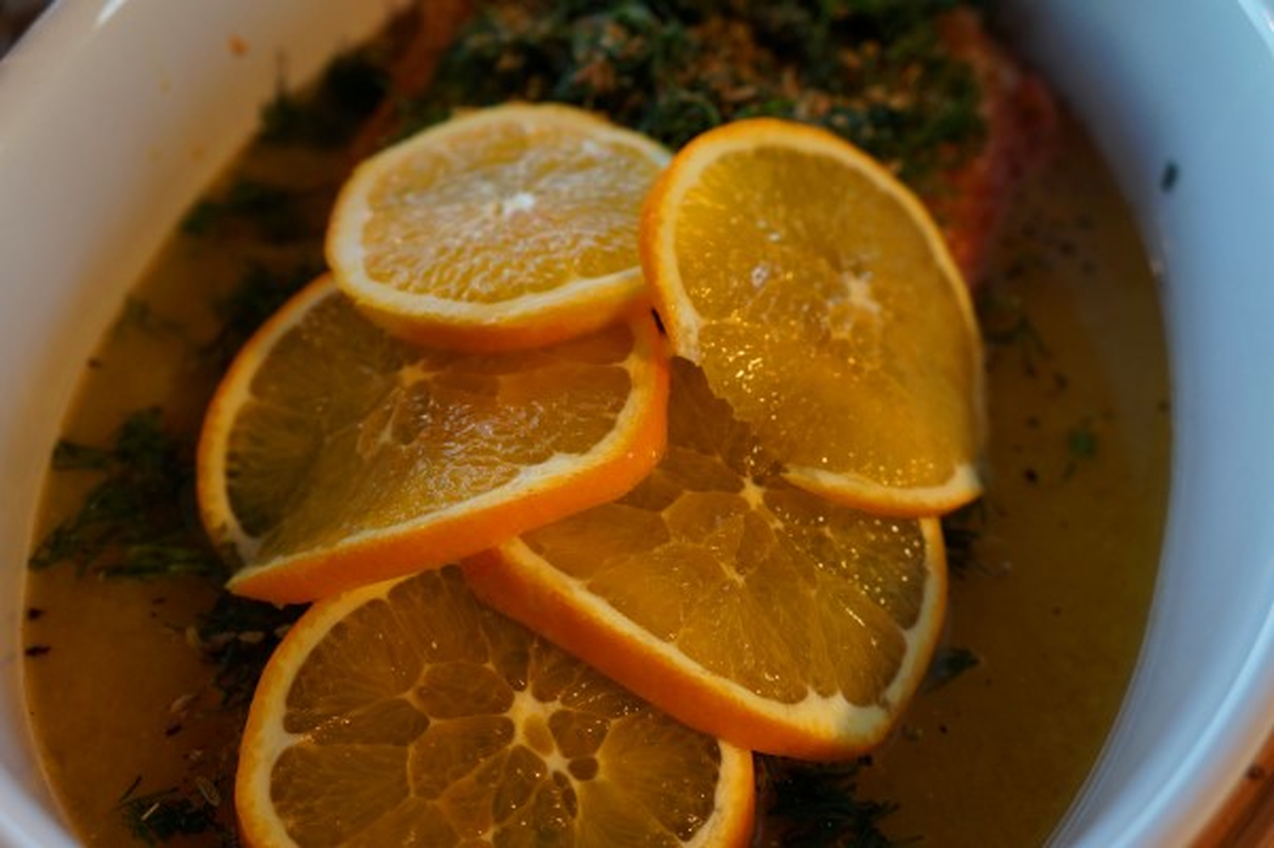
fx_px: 1432
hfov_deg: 48.0
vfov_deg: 33.0
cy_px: 424
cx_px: 637
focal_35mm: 40
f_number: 4
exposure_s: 1/60
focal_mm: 27
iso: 400
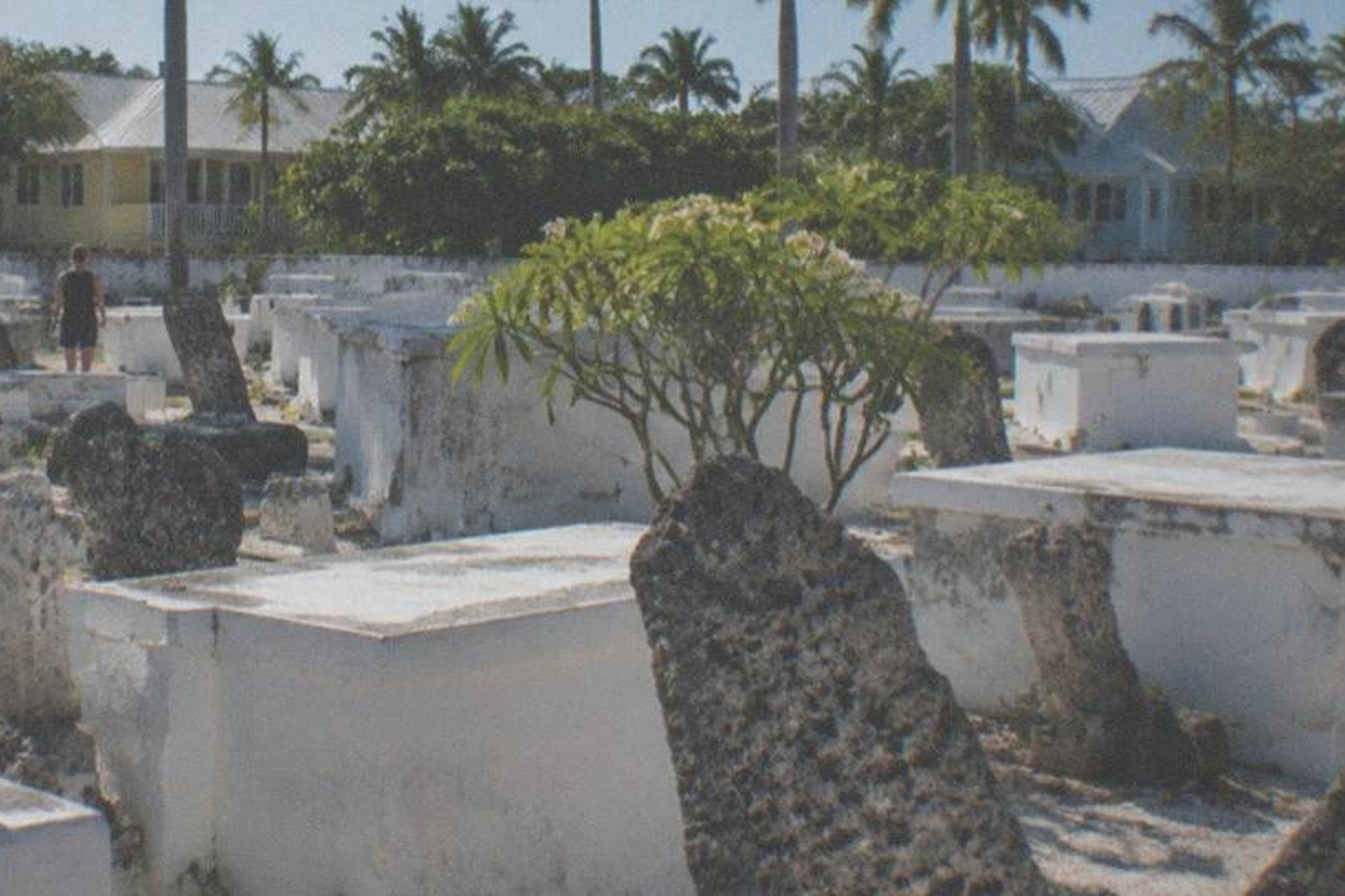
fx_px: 2054
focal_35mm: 55
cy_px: 440
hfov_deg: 35.7
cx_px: 399
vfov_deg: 24.6
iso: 500
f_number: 4
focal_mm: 35
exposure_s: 1/2000
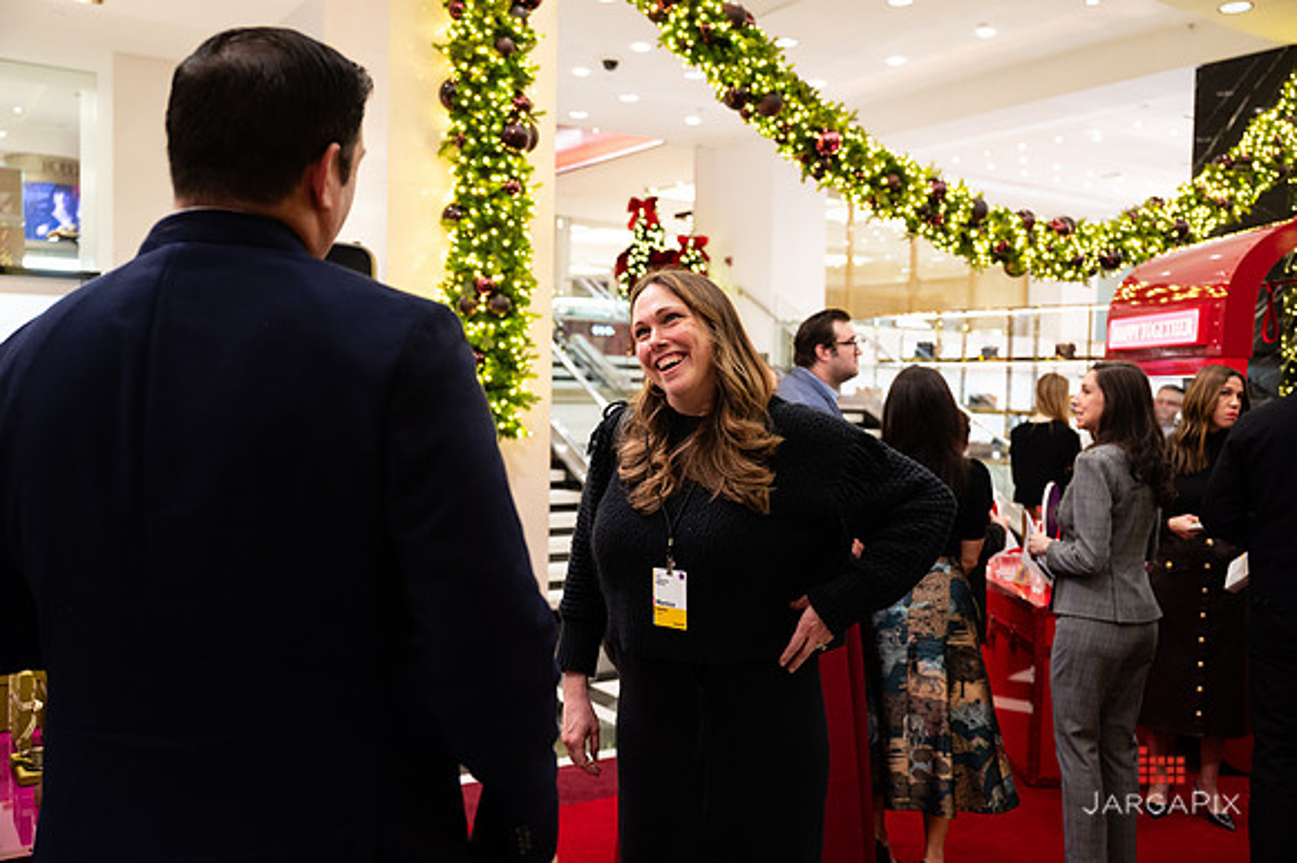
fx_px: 1173
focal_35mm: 33
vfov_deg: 40.4
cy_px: 432
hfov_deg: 57.9
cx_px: 648
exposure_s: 1/160
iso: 800
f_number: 3.2
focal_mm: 32.5
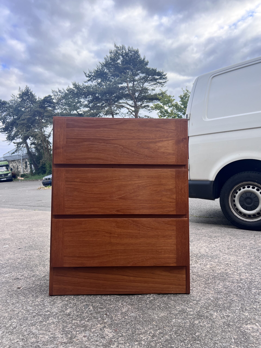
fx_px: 261
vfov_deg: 67.3
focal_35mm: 26
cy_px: 174
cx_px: 130
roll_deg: +4.2
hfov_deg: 53.1
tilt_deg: -2.9
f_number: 1.5
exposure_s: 1/738
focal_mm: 5.7
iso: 50
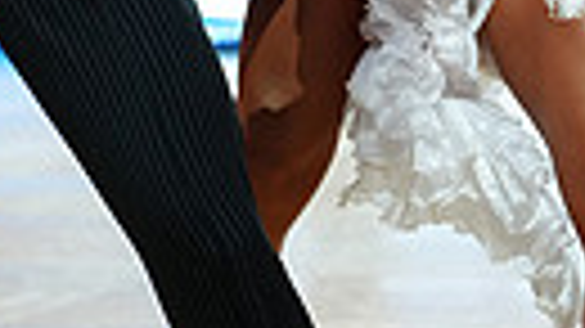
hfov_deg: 6.6
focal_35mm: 327
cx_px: 155
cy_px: -350
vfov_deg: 3.7
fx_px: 5070
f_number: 2.8
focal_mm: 70
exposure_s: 1/400
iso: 640
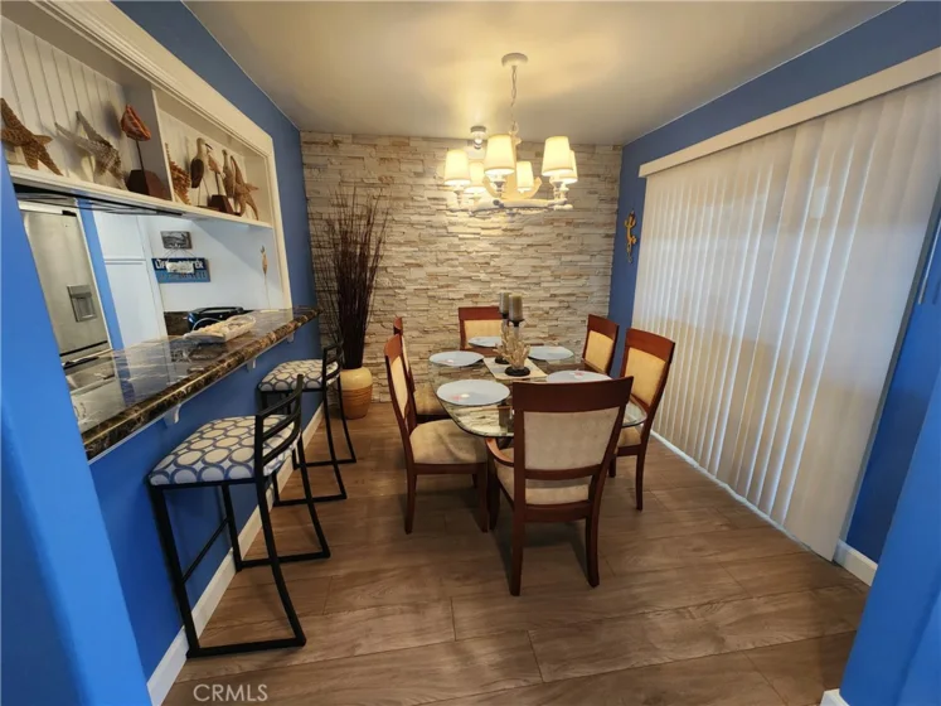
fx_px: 353
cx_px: 470
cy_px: 353
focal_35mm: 13
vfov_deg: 89.9
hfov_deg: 106.2
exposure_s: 1/60
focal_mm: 2.2
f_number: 2.2
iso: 400
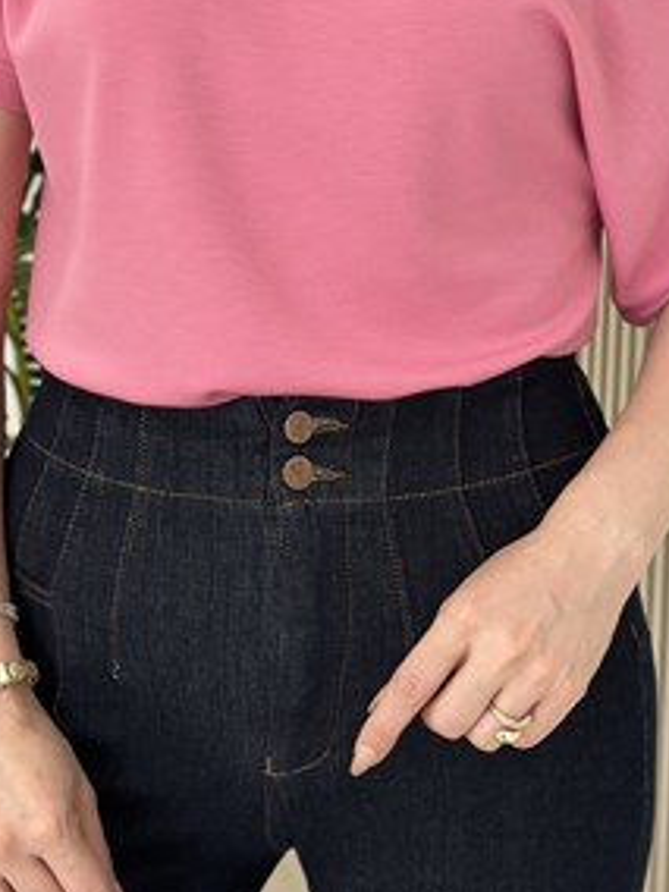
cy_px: 291
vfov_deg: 21.7
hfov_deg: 16.4
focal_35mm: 90
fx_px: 2319
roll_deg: -1.9
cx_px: 377
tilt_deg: -9.5
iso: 80
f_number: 1.78
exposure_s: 1/204
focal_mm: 6.86
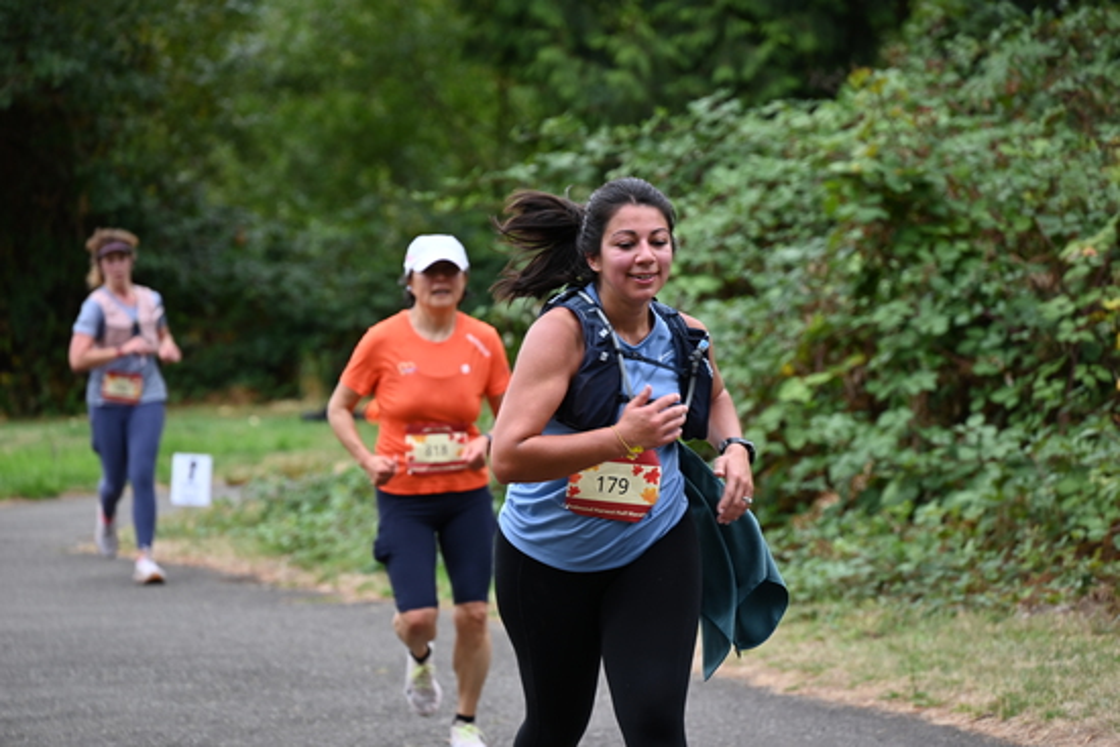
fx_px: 6223
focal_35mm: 200
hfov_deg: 10.3
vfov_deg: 6.9
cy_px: 374
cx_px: 560
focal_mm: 200
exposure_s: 1/320
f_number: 6.3
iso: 400
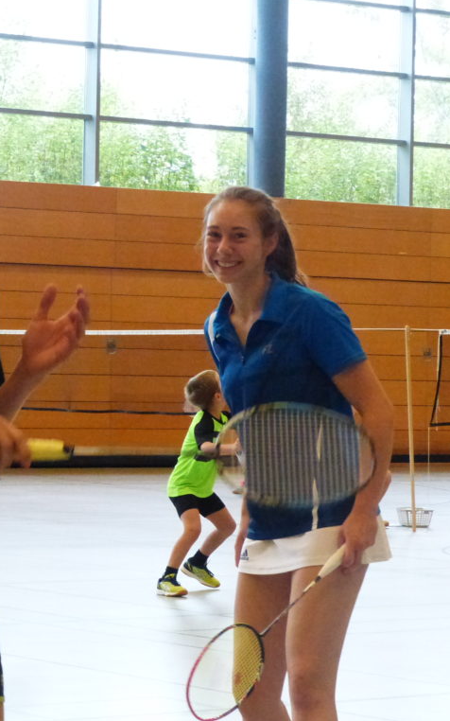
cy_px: 360
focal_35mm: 141
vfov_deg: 14.8
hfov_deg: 9.2
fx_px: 2768
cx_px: -23
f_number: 4
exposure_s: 1/200
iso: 1600
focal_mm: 17.8
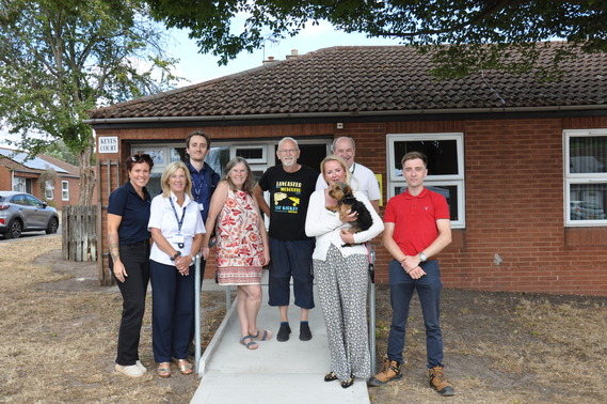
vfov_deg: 36.8
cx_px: 304
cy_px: 202
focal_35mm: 36
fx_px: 606
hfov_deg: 53.2
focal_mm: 24
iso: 200
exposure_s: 1/200
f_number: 7.1
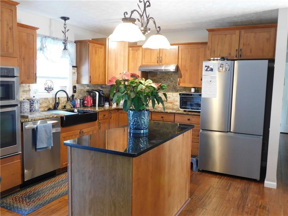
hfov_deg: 60.0
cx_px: 144
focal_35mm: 30
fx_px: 250
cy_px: 108
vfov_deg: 46.8
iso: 400
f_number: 3.2
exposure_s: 1/13
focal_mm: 5.3
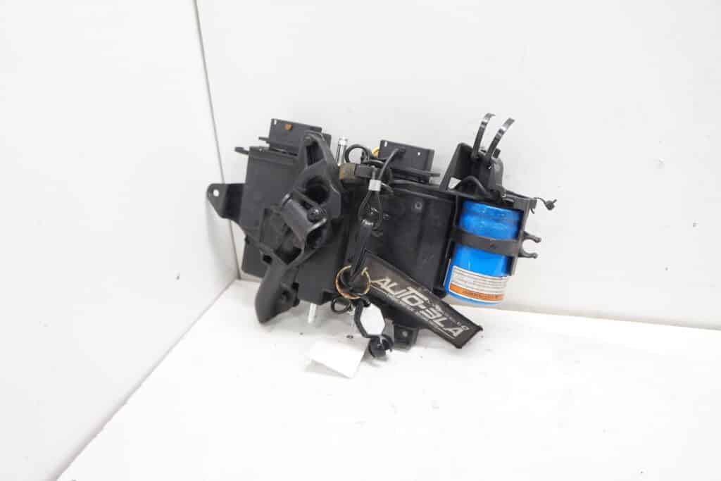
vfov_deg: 47.9
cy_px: 240
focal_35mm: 27
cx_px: 360
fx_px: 541
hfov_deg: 67.4
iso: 500
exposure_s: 1/60
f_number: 4
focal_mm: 18
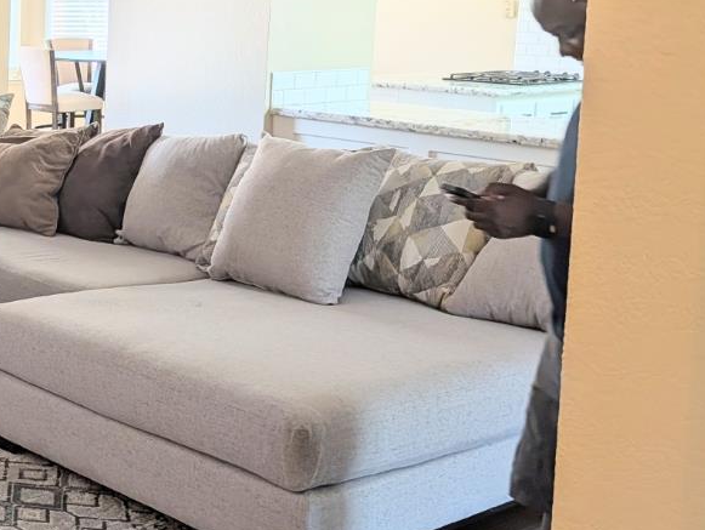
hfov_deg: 26.9
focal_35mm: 62
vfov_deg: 23.4
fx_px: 1264
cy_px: 115
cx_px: -176
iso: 20
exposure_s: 1/122
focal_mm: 6.9
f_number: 1.68
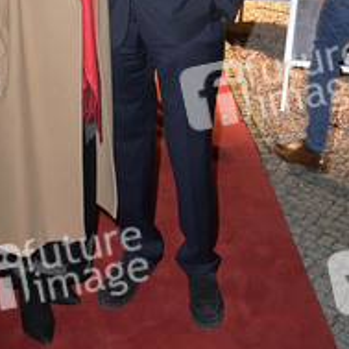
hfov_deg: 27.9
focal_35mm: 61
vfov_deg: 26.5
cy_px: -6
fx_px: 696
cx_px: 107
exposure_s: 1/25
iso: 2500
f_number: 5.6
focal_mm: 34
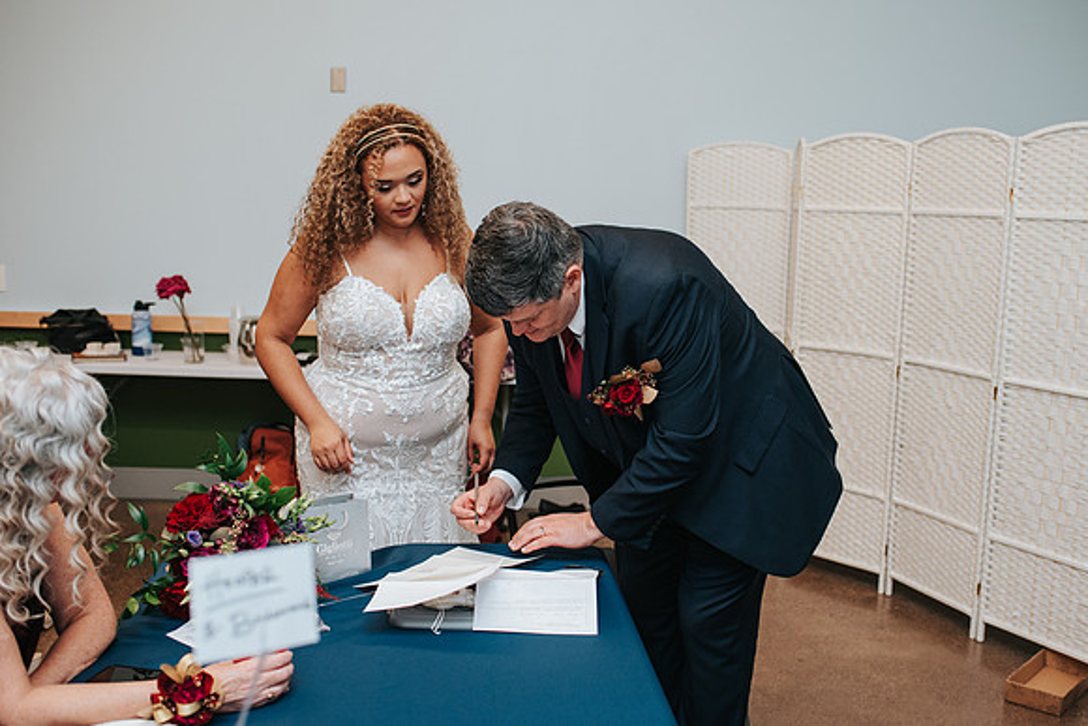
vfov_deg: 35.2
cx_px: 583
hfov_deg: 50.9
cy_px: 363
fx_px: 1143
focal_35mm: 38
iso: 800
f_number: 2.8
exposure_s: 1/200
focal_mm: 35
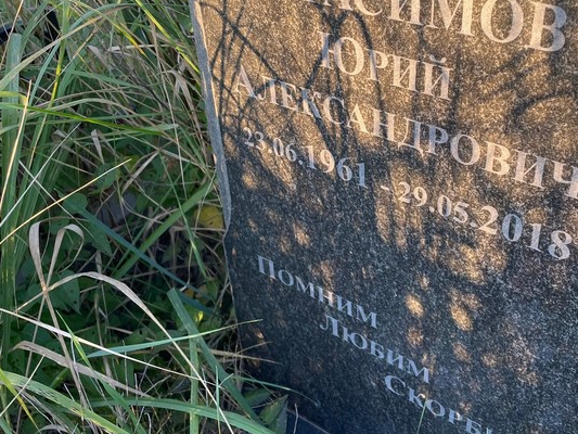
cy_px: 142
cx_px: 327
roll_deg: +2.1
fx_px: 651
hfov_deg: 47.7
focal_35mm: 39
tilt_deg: -35.3
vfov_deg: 36.4
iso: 40
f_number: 1.6
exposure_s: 1/121
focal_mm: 4.2
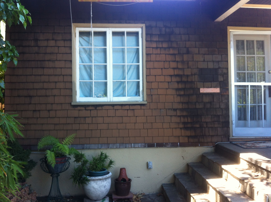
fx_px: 274
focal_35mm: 35
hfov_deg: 52.7
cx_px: 136
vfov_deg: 40.6
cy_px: 101
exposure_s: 1/40
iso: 80
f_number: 2.8
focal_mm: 3.85
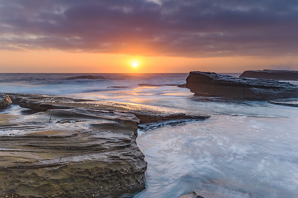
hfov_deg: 69.4
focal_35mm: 26
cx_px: 155
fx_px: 215
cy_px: 99
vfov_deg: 49.6
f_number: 10
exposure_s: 1.3
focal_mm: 16
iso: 50
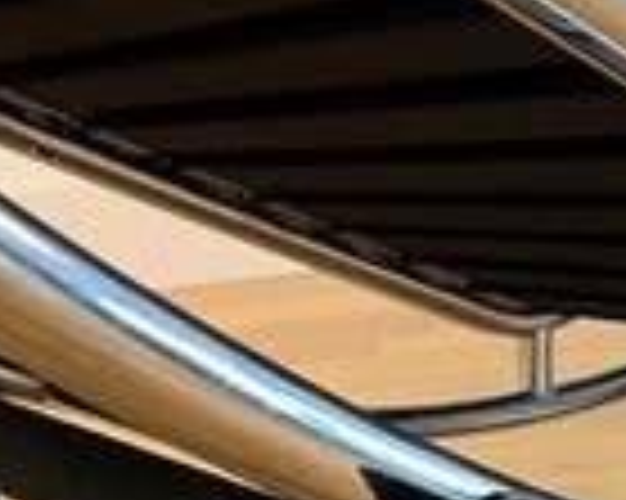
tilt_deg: -29.8
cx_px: 342
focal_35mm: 73
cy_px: 788
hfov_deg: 26.1
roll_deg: +7.8
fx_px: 1352
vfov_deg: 18.2
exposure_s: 1/50
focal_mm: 5.1
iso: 200
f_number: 1.6
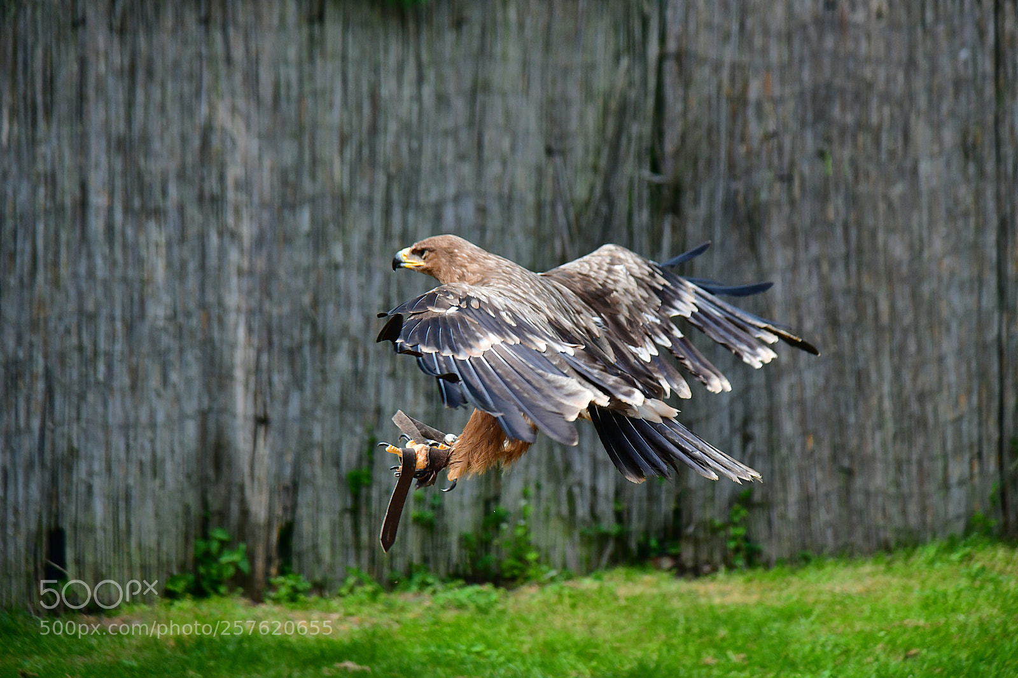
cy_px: 339
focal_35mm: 120
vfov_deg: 11.4
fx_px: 3392
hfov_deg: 17.1
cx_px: 509
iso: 125
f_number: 7.1
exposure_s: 1/400
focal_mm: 120
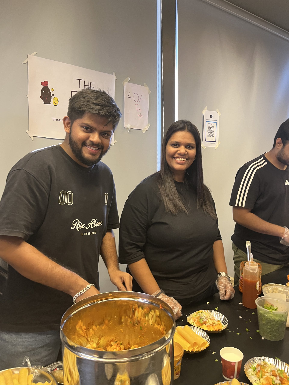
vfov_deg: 67.3
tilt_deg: -5.7
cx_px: 144
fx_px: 289
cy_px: 192
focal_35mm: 26
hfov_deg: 53.1
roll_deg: +2.9
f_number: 1.6
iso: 250
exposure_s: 1/50
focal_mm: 5.1
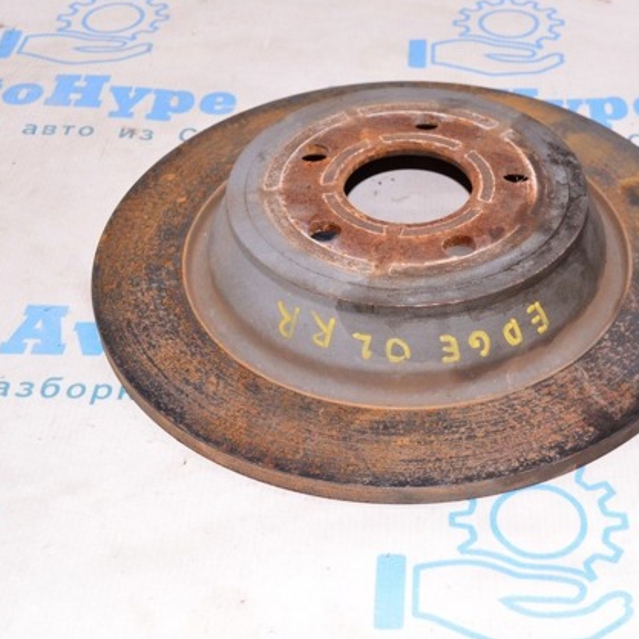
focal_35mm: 57
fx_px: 1183
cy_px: 316
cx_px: 472
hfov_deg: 29.8
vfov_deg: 30.2
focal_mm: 29
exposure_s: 1/125
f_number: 8
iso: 1600
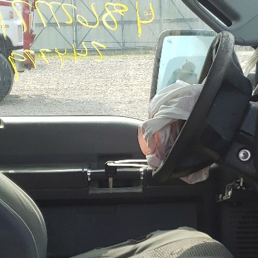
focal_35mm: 98
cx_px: 114
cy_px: 184
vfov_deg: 17.7
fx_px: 826
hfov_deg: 17.7
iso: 50
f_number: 1.5
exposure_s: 1/833
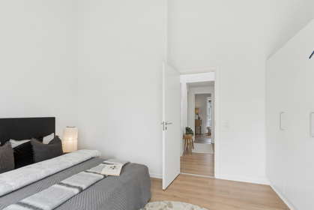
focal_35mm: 16
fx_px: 137
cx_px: 157
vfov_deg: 74.7
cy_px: 105
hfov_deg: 97.6
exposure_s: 1/125
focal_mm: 10.5
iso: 200
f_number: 8
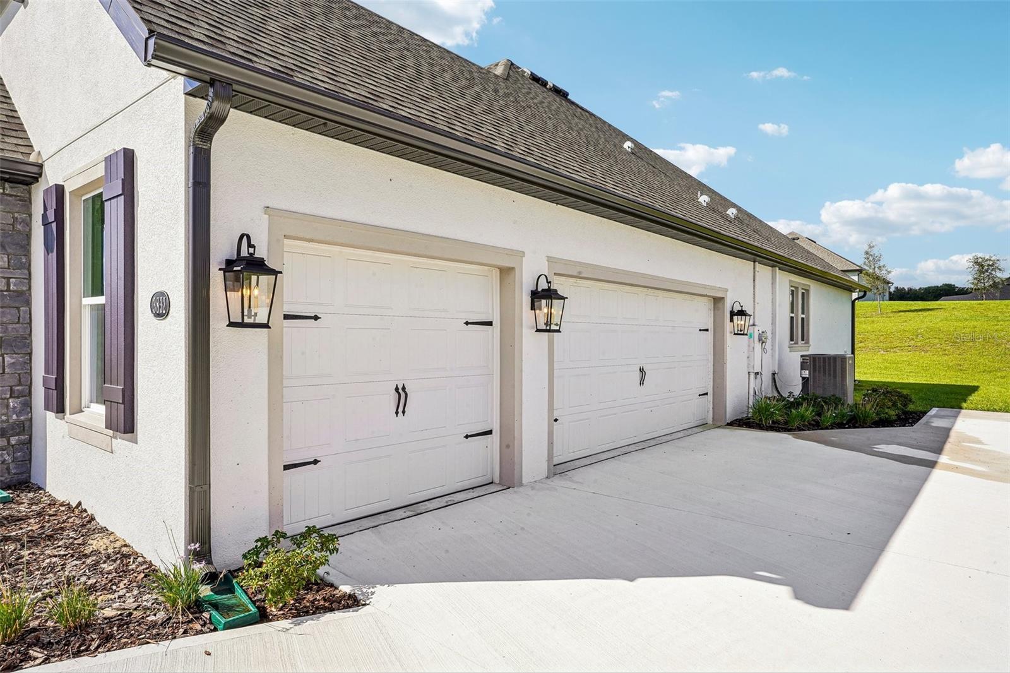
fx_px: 617
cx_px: 505
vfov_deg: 57.2
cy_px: 336
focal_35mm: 22
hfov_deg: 78.6
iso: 100
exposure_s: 1/50
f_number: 20
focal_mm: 22
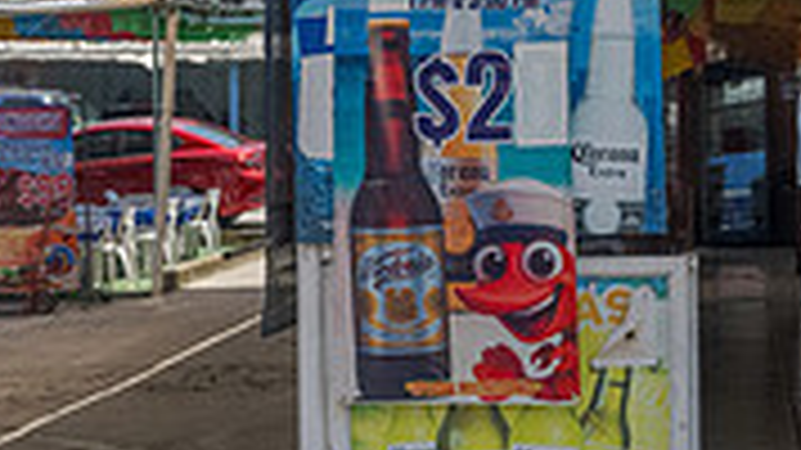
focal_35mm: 96
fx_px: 2038
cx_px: 803
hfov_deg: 21.4
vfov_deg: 12.6
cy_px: 128
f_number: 8
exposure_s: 1/250
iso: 2000
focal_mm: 24
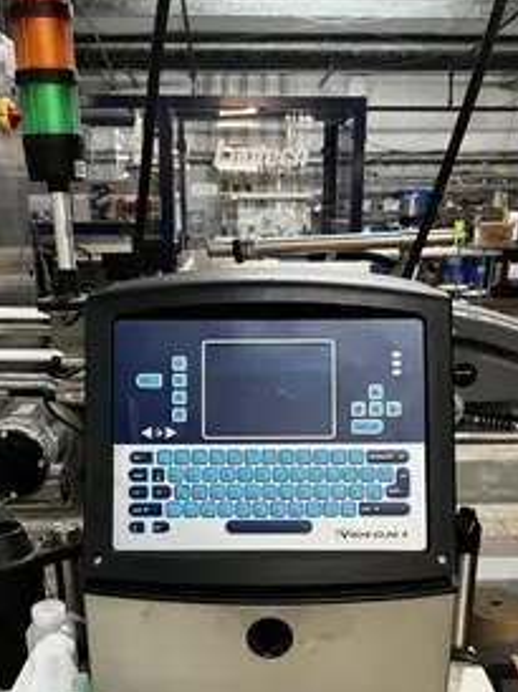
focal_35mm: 38
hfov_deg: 37.7
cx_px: 255
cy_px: 482
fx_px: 759
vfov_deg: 47.9
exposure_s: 1/60
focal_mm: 5.1
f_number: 1.6
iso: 400
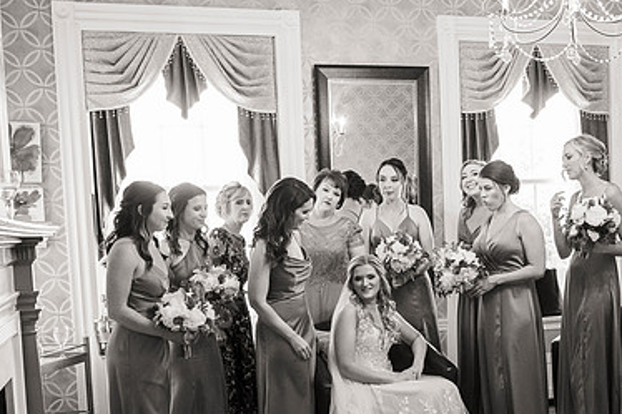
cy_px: 293
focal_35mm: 49
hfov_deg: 40.1
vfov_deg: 27.2
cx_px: 392
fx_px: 846
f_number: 4.5
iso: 4000
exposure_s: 1/160
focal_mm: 29
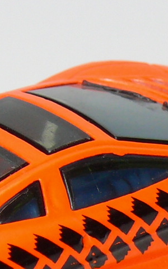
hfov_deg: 3.6
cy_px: 200
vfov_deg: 5.8
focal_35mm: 361
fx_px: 2641
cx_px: 40
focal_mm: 13.3
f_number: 4
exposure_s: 1/30
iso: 100
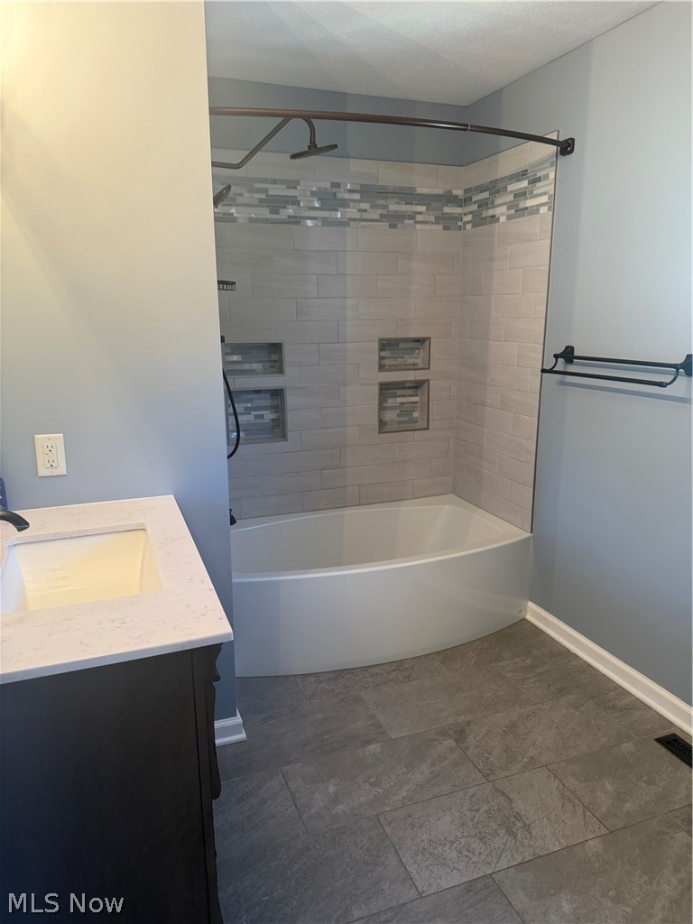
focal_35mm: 24
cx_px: 346
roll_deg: +1.0
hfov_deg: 56.8
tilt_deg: -12.8
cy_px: 462
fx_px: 641
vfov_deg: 71.6
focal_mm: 6.76
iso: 200
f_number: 1.78
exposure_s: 1/120
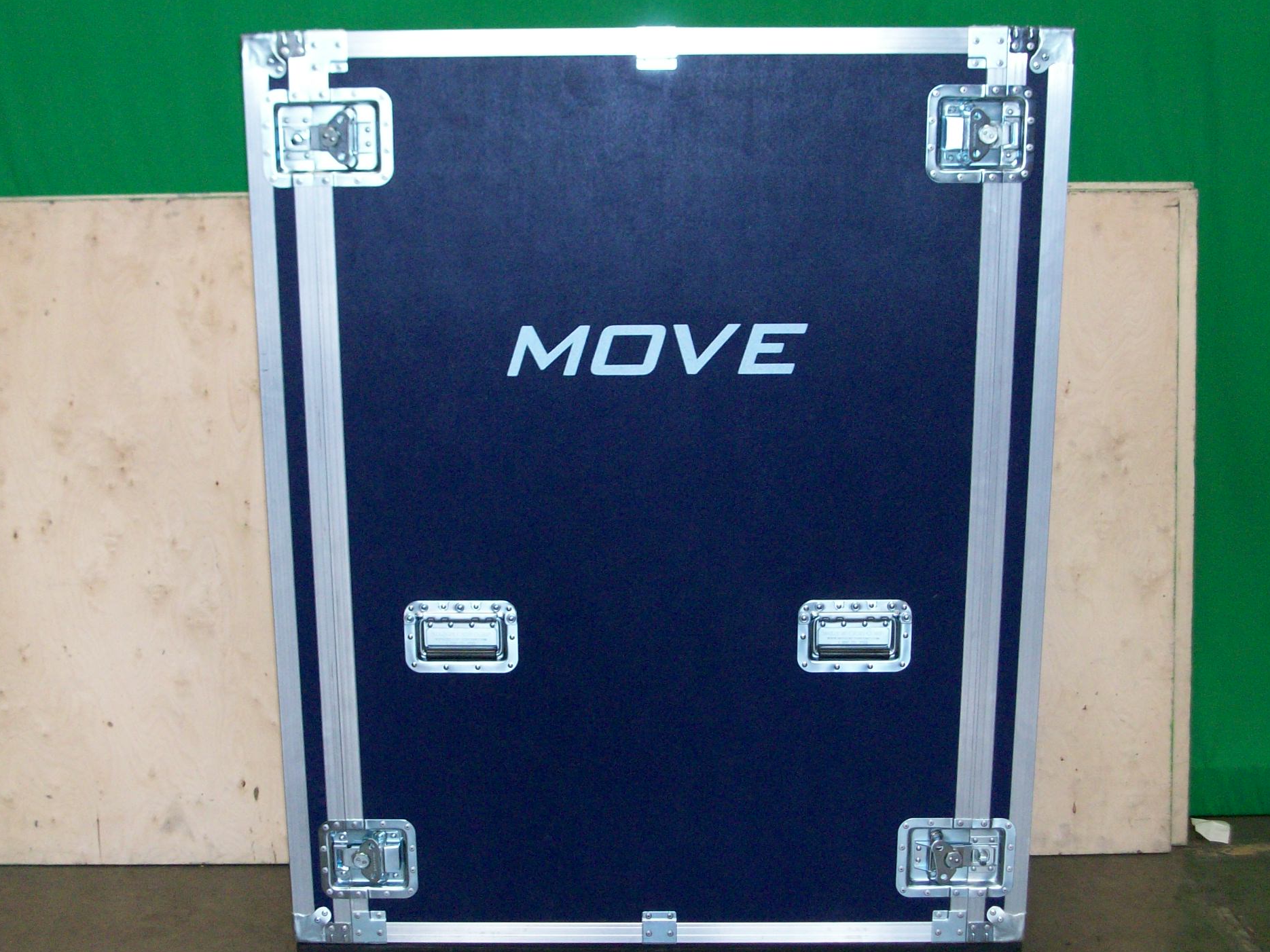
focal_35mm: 46
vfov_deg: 31.5
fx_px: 1687
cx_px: 681
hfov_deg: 41.2
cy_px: 509
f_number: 3.2
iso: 160
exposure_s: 1/65.1
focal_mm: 7.1
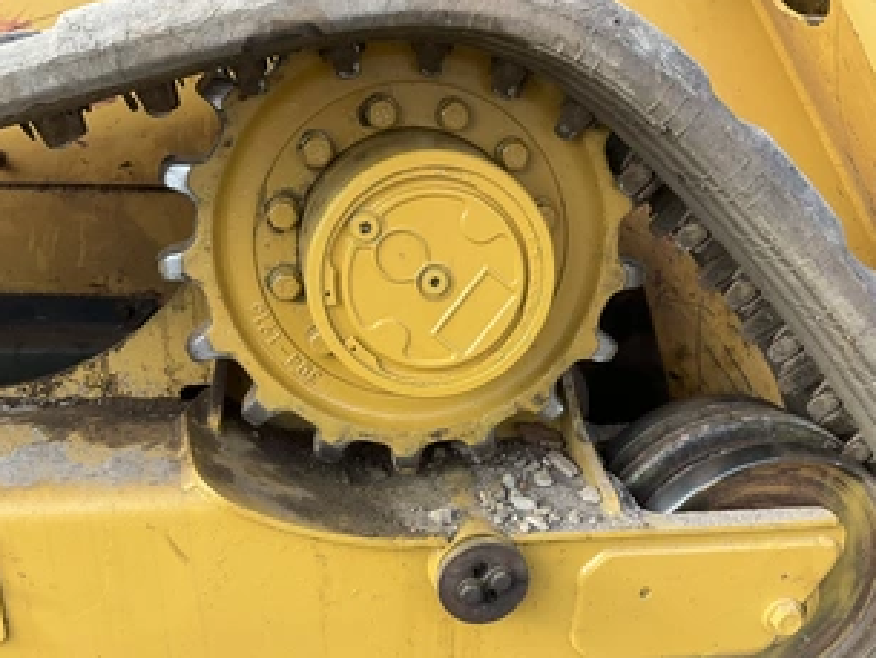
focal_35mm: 38
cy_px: 422
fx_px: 962
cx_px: 480
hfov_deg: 48.9
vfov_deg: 37.5
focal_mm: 3
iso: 20
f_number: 1.8
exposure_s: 1/228
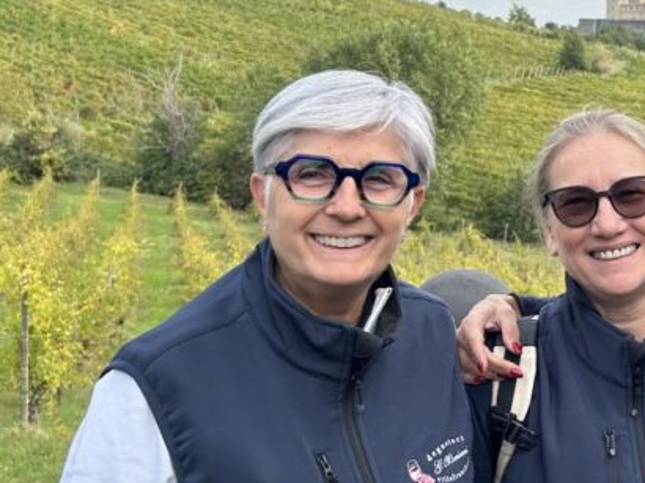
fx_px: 1210
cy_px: 138
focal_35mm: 65
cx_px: 629
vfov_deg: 22.4
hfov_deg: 28.2
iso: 50
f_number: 1.5
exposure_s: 1/1645
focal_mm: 5.7
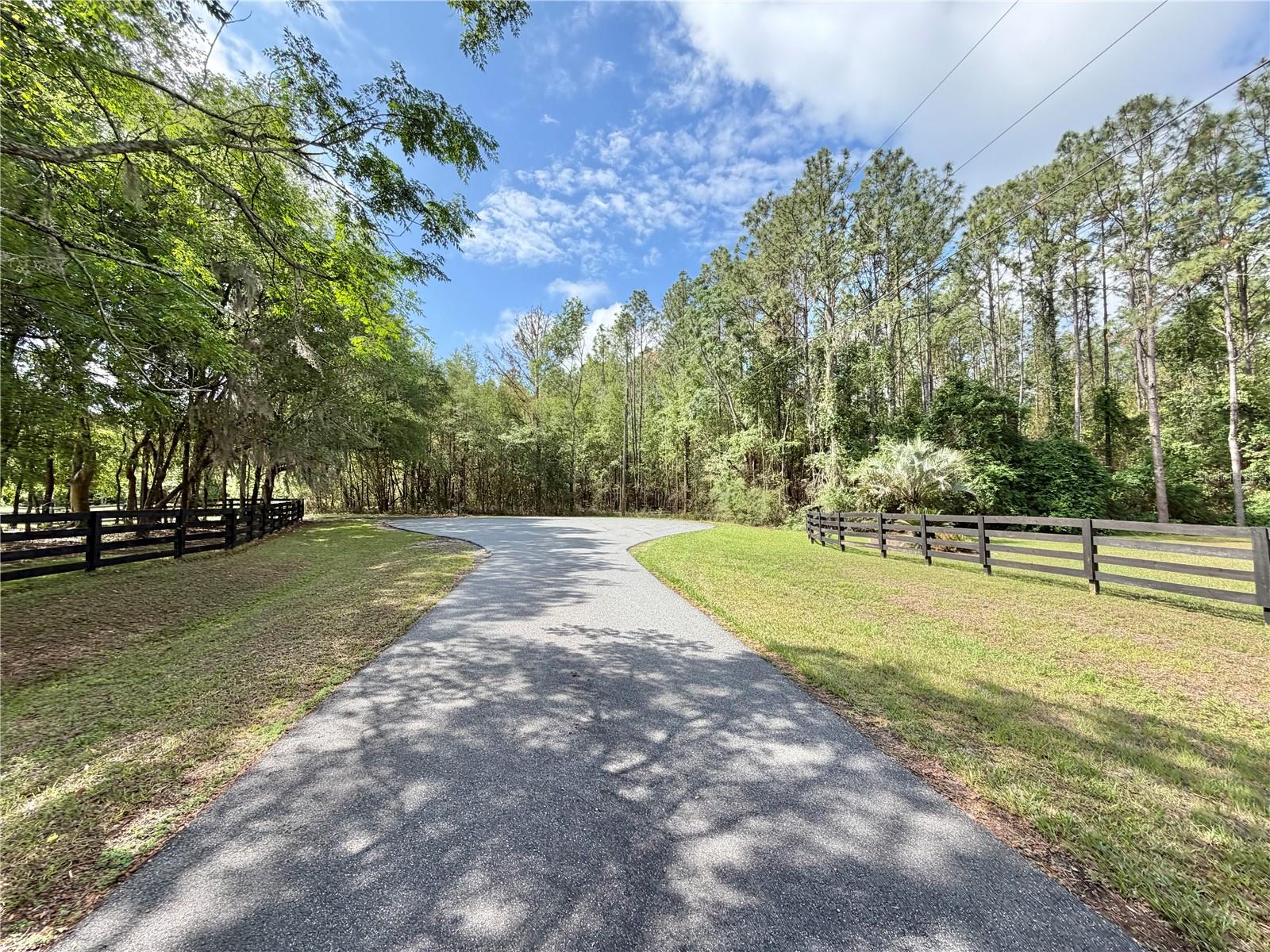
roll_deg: +1.3
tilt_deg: +4.1
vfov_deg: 85.7
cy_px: 476
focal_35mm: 14
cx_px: 635
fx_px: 514
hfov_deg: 102.1
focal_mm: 2.22
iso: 40
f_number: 2.2
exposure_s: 1/694
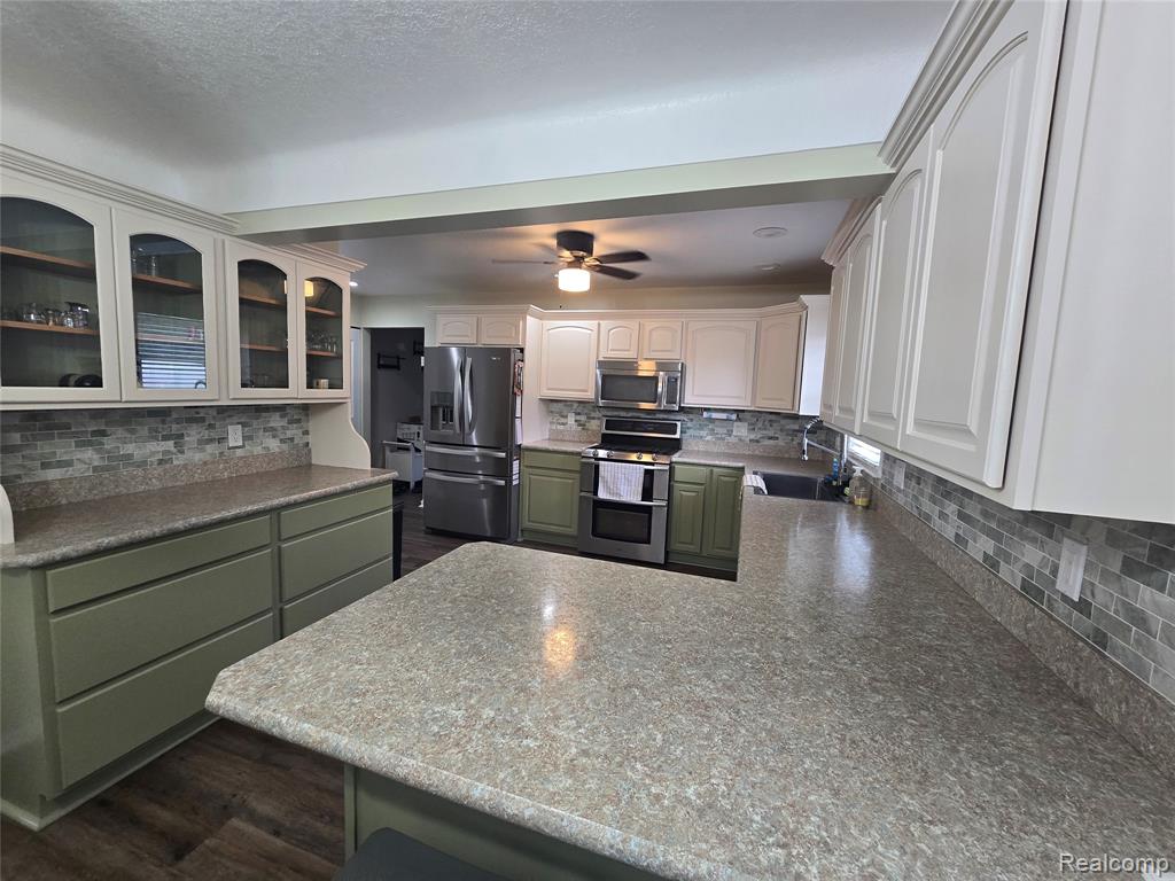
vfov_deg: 89.9
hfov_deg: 106.2
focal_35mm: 13
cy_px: 440
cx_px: 588
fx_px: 441
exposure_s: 1/60
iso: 160
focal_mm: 2.2
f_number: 2.2
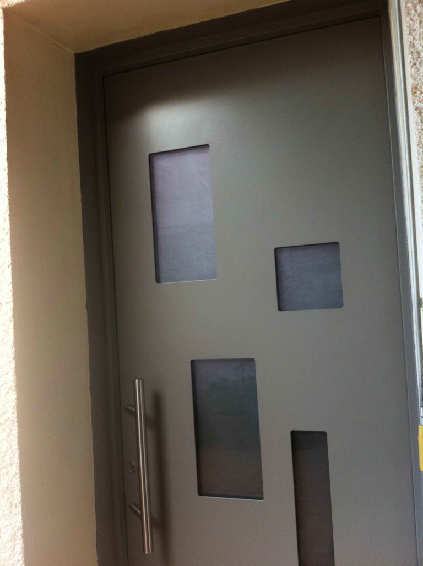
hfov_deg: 40.6
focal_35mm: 35
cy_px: 283
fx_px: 572
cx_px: 212
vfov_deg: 52.7
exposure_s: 1/60
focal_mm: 3.85
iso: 100
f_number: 2.8
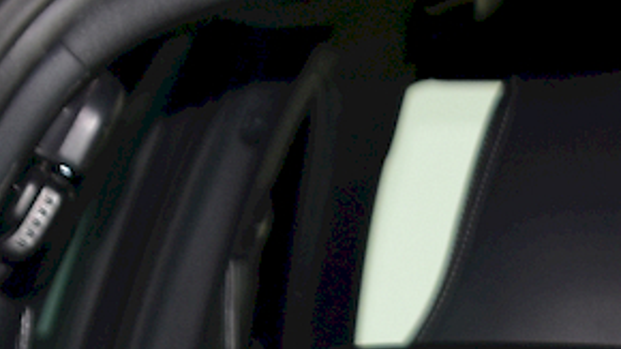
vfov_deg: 3.8
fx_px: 5120
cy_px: 1211
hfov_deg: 6.7
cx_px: 1206
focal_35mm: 311
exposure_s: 1/80
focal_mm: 28
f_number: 4
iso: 200
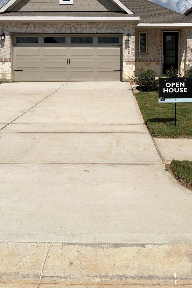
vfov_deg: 51.6
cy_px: 84
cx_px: 121
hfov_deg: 36.6
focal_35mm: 36
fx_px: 288
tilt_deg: -3.3
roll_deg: +0.1
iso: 64
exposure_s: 1/11364
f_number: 1.8
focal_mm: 6.93
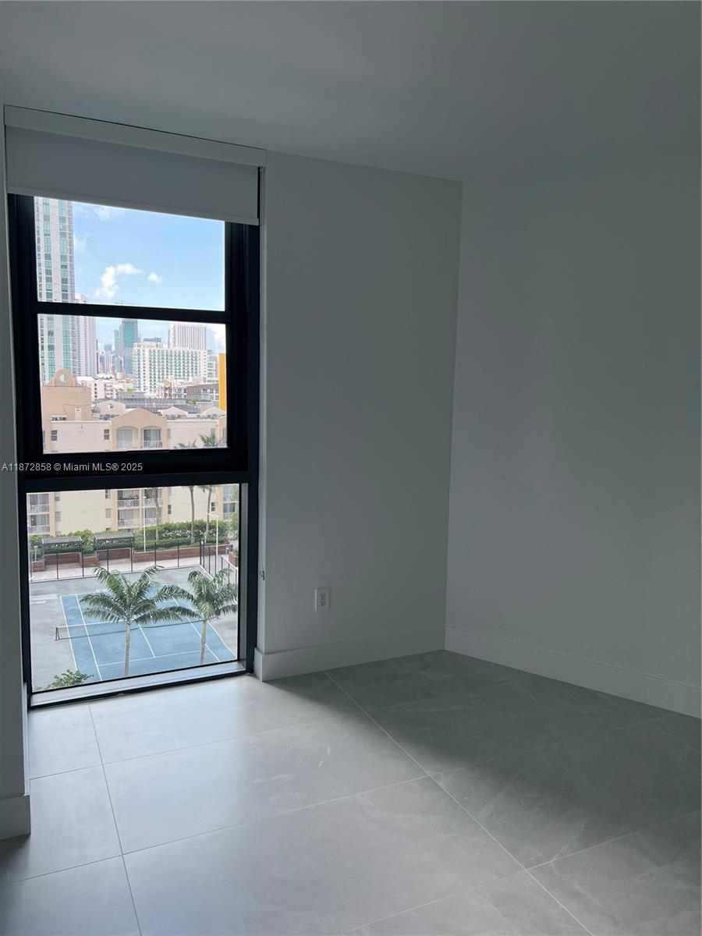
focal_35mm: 26
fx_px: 703
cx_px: 351
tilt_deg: -5.9
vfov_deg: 67.3
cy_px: 468
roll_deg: -1.3
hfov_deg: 53.1
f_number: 1.5
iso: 50
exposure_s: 1/452
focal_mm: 5.7
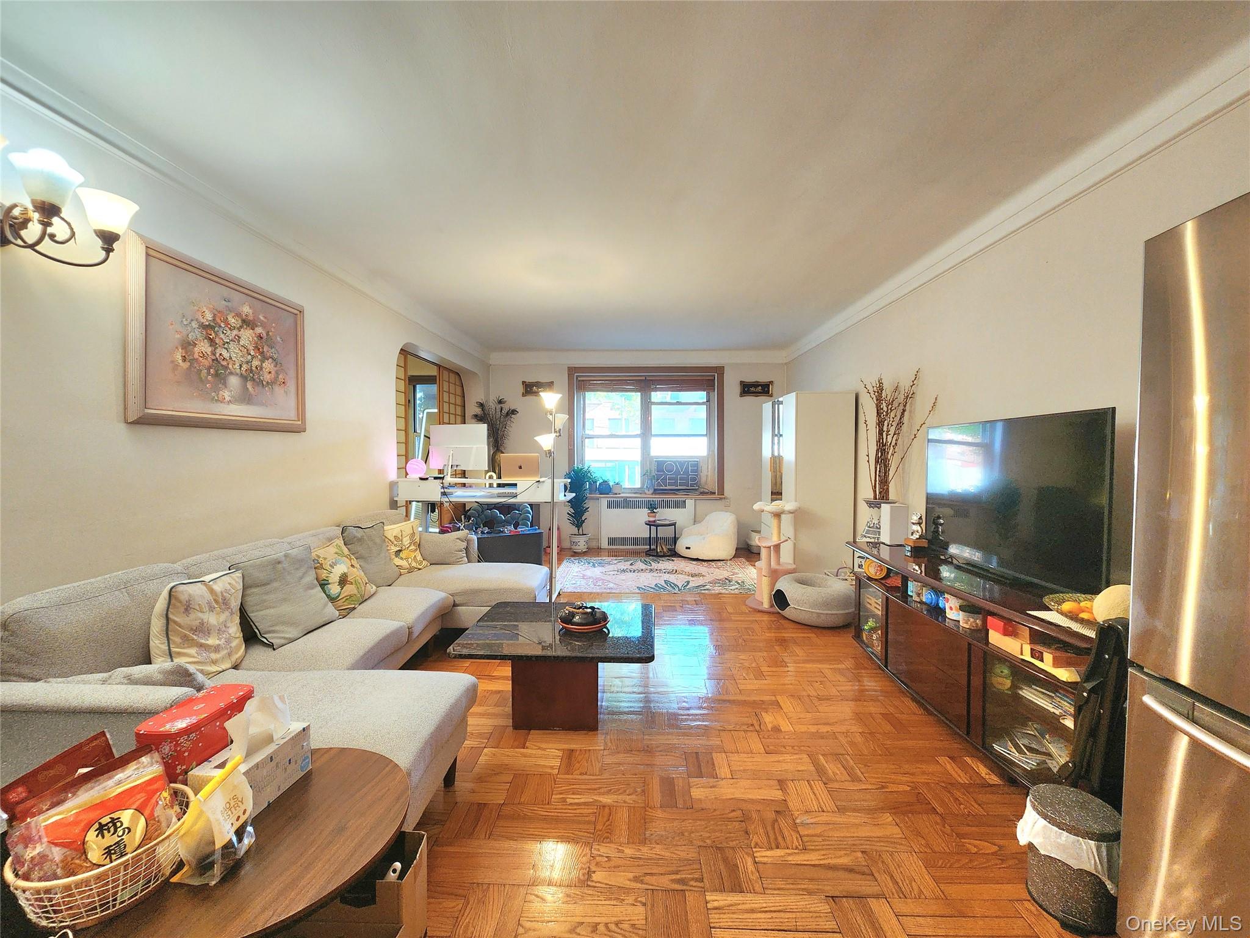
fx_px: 469
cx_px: 625
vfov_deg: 89.9
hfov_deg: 106.2
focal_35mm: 13
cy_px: 469
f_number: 2.2
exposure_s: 1/60.2
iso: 160
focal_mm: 2.2
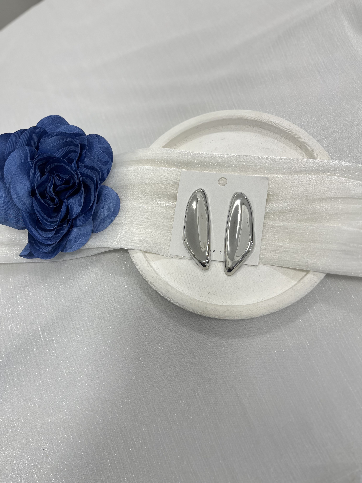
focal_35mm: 26
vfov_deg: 67.3
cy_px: 242
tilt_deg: -71.6
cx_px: 181
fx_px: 363
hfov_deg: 53.1
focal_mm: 5.1
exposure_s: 1/100
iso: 40
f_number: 1.6
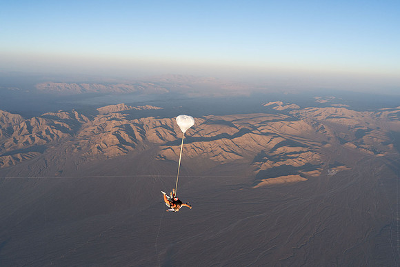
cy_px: 134
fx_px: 267
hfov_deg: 73.7
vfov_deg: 53.2
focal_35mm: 24
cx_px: 200
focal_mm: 24
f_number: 6.3
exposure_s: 1/2000
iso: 1250
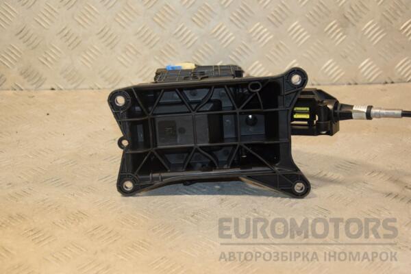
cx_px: 206
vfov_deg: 22.6
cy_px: 137
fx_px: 685
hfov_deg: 33.4
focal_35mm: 60
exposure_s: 1/160
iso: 800
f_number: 4.8
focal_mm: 40
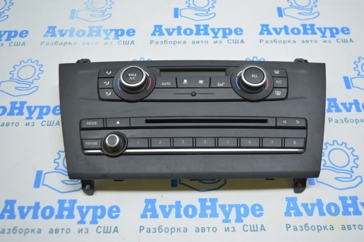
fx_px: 348
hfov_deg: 55.2
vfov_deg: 38.3
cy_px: 121
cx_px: 182
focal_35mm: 34
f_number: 3.8
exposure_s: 1/50
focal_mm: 23
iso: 400
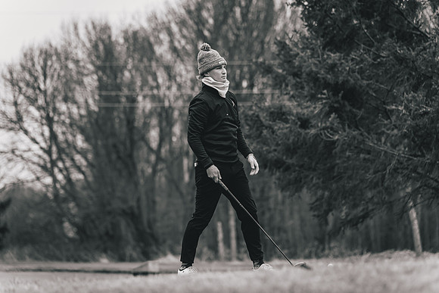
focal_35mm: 112
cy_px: 147
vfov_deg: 12.3
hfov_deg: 18.3
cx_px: 213
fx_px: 1364
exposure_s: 1/3200
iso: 640
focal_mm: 106
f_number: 2.8
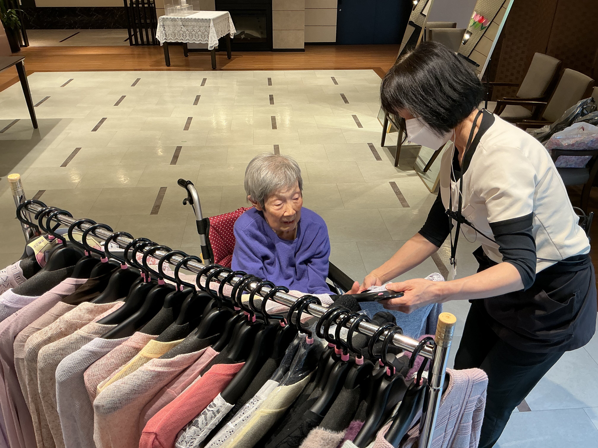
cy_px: 224
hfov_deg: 61.7
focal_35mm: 29
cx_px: 299
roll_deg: +0.3
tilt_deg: -30.1
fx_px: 501
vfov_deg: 48.2
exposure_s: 1/50
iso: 64
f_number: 1.8
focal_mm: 3
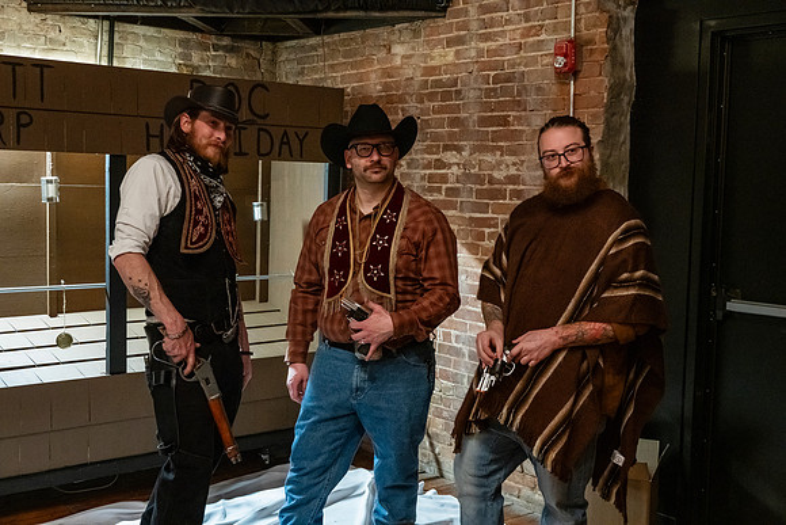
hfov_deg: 44.5
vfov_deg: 30.5
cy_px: 262
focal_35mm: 44
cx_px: 393
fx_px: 961
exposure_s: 1/40
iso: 6400
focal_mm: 44
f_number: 7.1
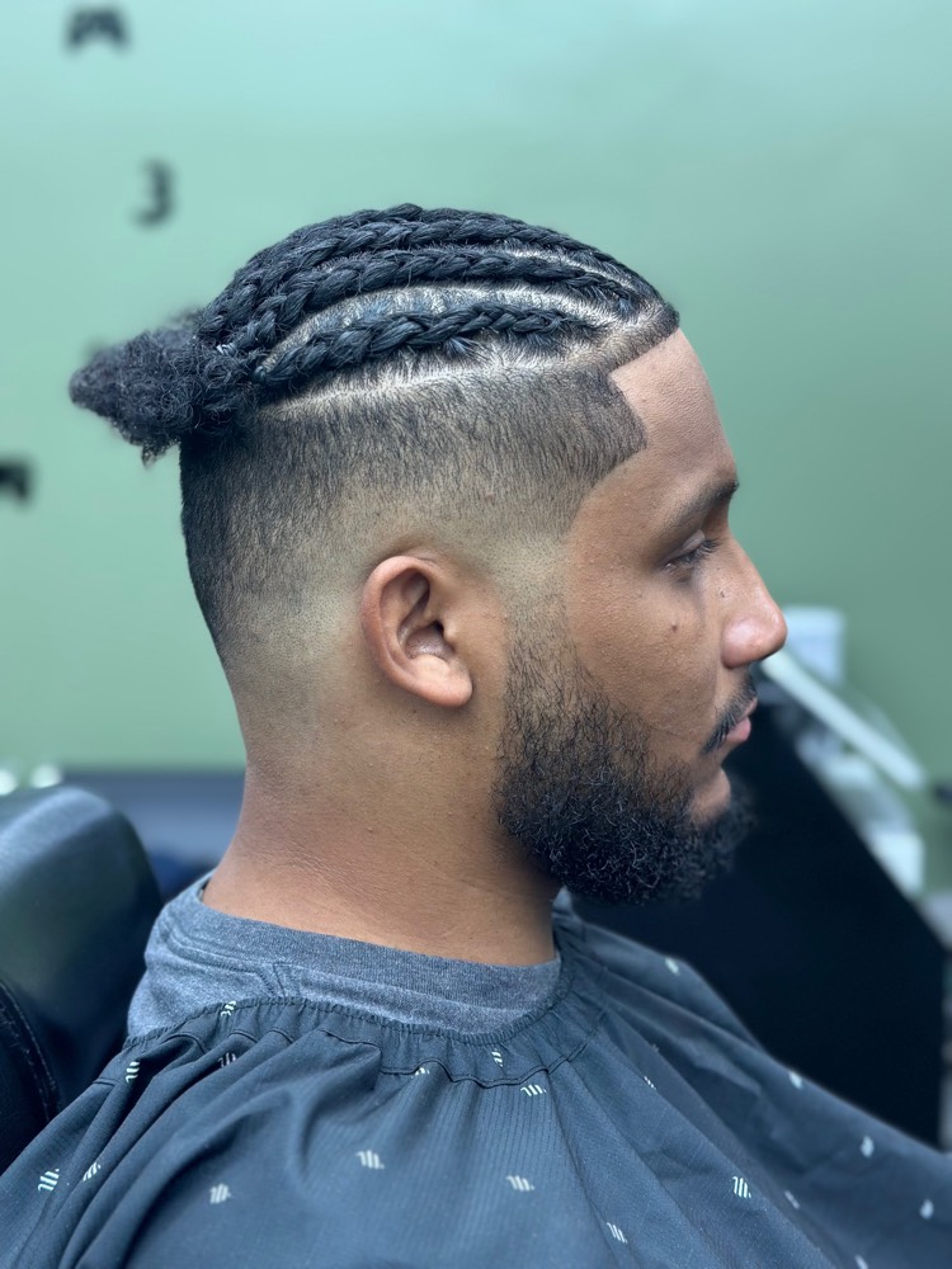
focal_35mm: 48
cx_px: 476
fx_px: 1760
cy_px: 634
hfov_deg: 30.3
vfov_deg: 39.7
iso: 100
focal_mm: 6.86
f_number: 1.78
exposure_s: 1/120
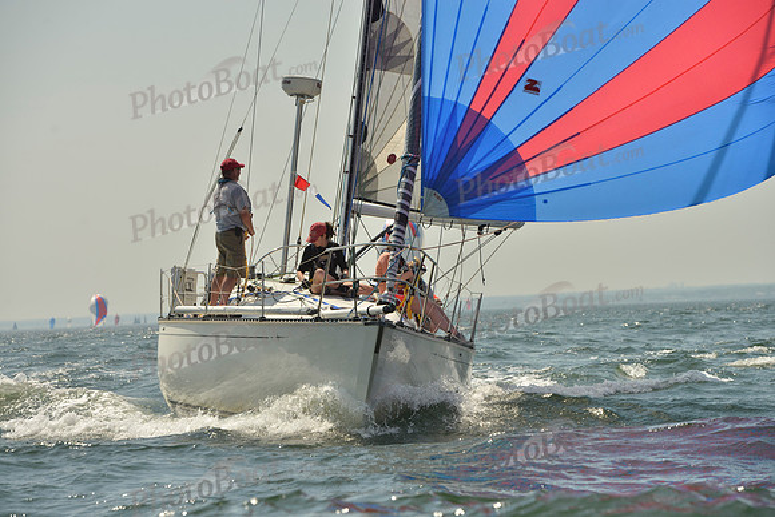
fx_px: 3122
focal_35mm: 145
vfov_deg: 9.5
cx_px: 388
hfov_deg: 14.2
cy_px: 258
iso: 200
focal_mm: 145
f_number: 9
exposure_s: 1/1250
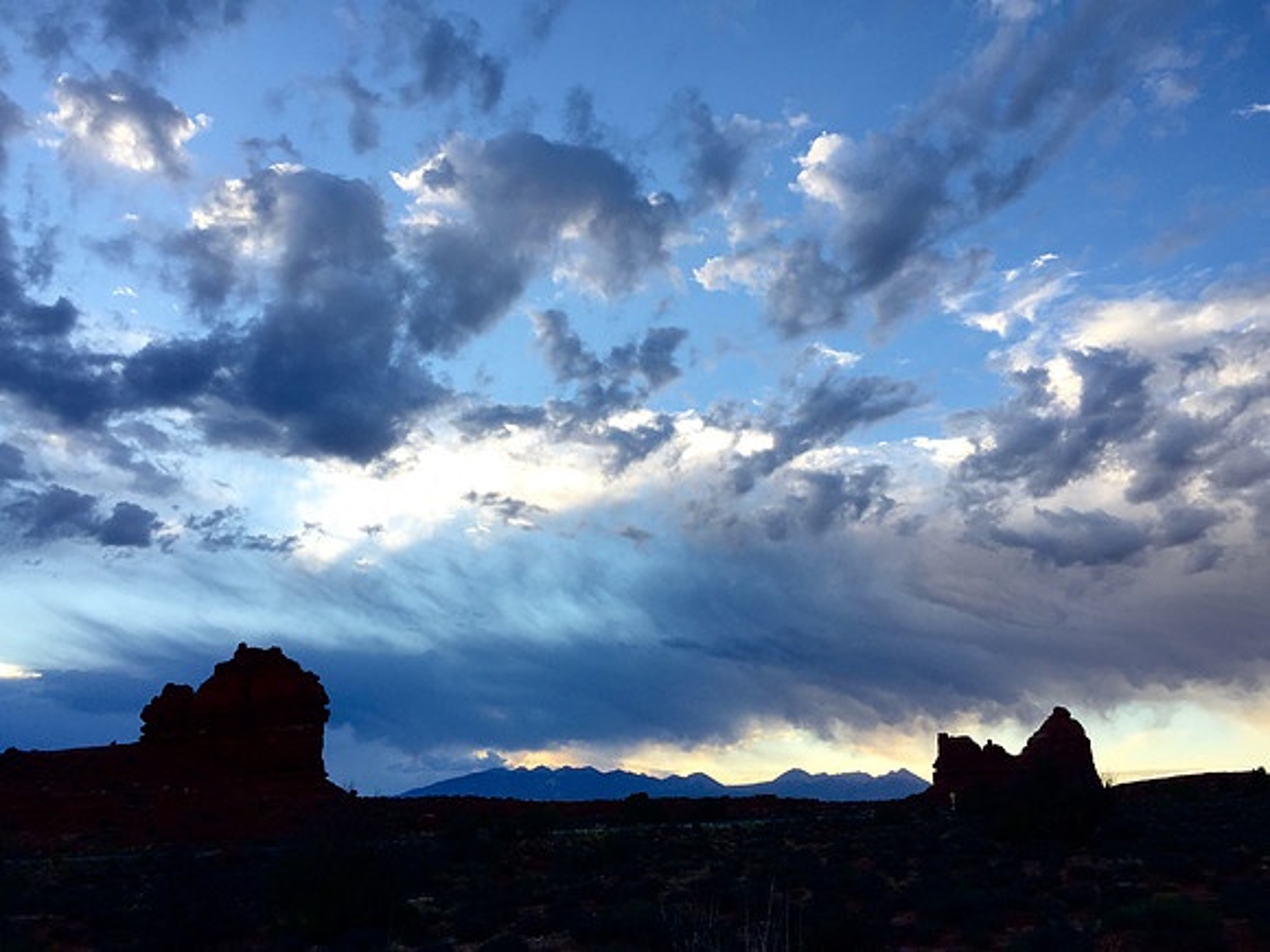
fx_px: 1064
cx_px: 635
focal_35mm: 29
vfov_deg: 48.2
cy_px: 476
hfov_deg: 61.7
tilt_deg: +20.4
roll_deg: -0.4
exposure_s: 1/275
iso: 32
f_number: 2.2
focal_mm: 4.15
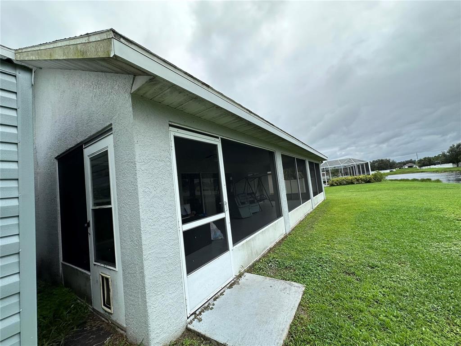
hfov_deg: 102.1
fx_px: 186
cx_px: 230
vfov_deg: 85.7
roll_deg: +2.5
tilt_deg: +4.7
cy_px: 173
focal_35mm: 14
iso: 50
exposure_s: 1/759
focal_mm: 2.22
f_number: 2.2
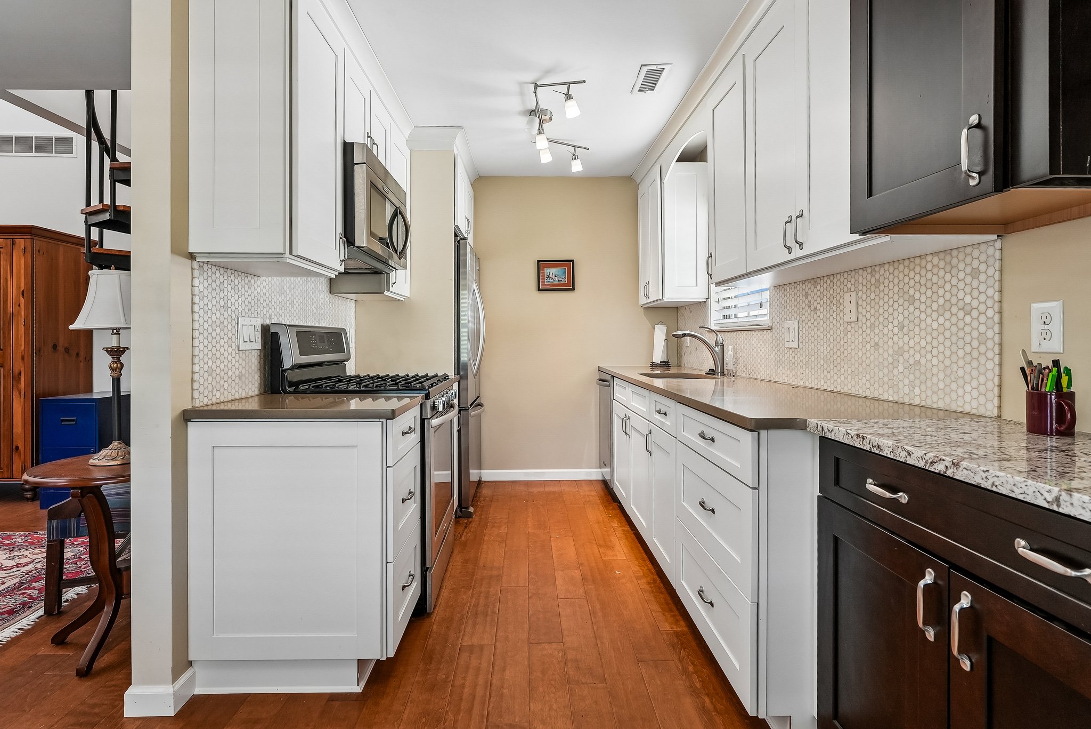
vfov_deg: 68.0
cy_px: 364
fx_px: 540
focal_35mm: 18
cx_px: 546
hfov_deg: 90.6
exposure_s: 1/25
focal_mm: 17.8
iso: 640
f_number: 7.1
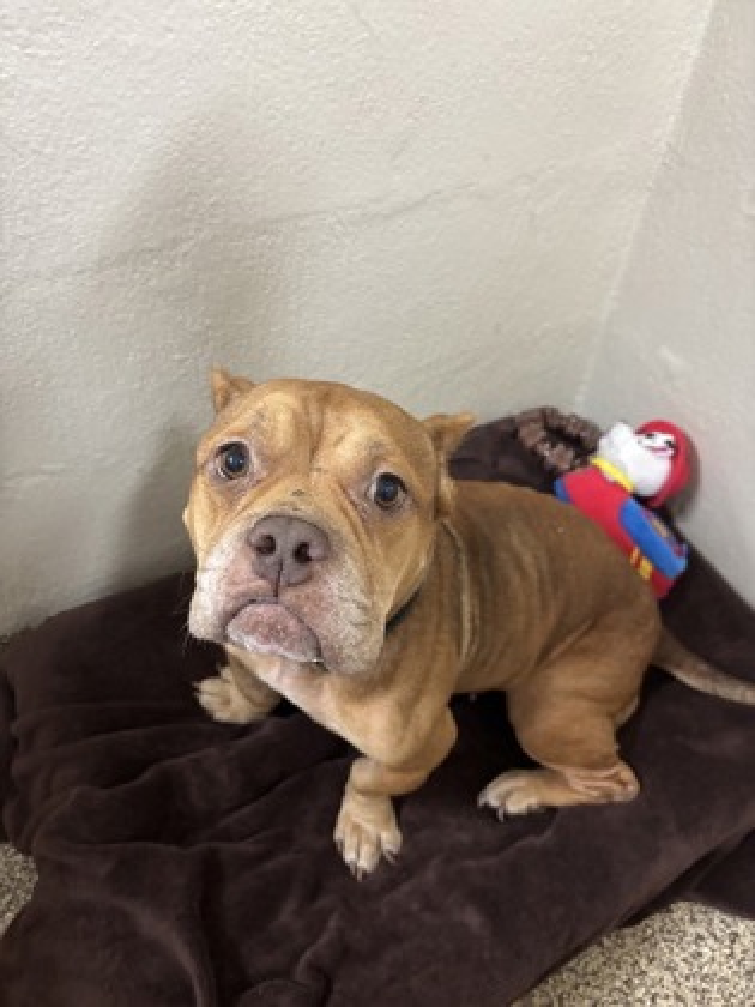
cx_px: 378
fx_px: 756
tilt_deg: -47.0
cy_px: 504
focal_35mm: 26
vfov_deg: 67.3
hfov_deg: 53.1
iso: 400
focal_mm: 5.96
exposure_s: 1/40
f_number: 1.6
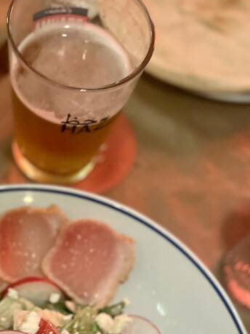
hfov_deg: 27.7
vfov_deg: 34.7
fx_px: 491
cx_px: 36
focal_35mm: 51
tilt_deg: -75.6
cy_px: 318
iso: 500
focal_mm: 5.7
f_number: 1.5
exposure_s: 1/40
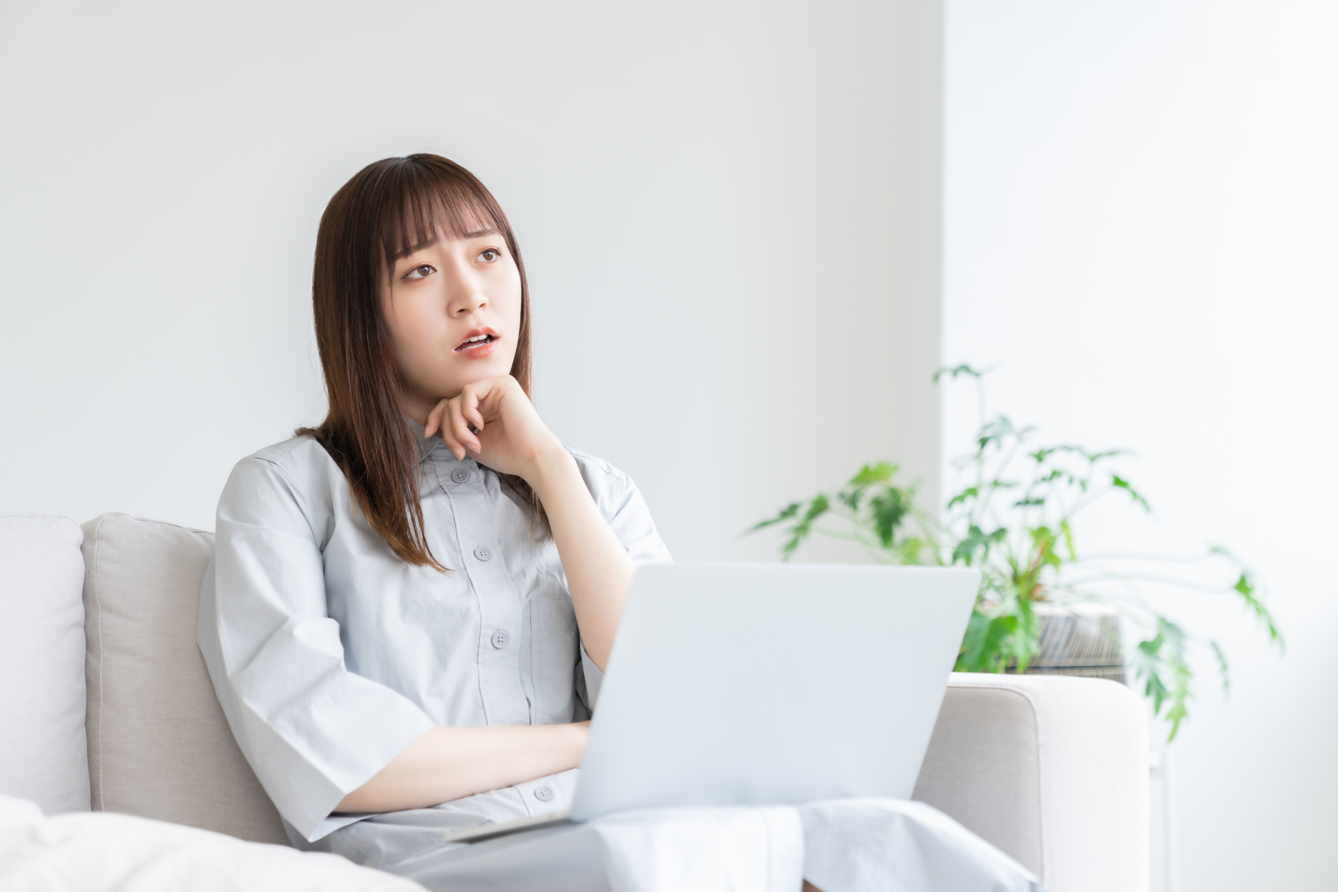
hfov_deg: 28.8
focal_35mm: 70
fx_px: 2602
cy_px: 446
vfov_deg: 19.5
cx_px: 669
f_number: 2.8
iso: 400
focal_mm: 70
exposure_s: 1/160
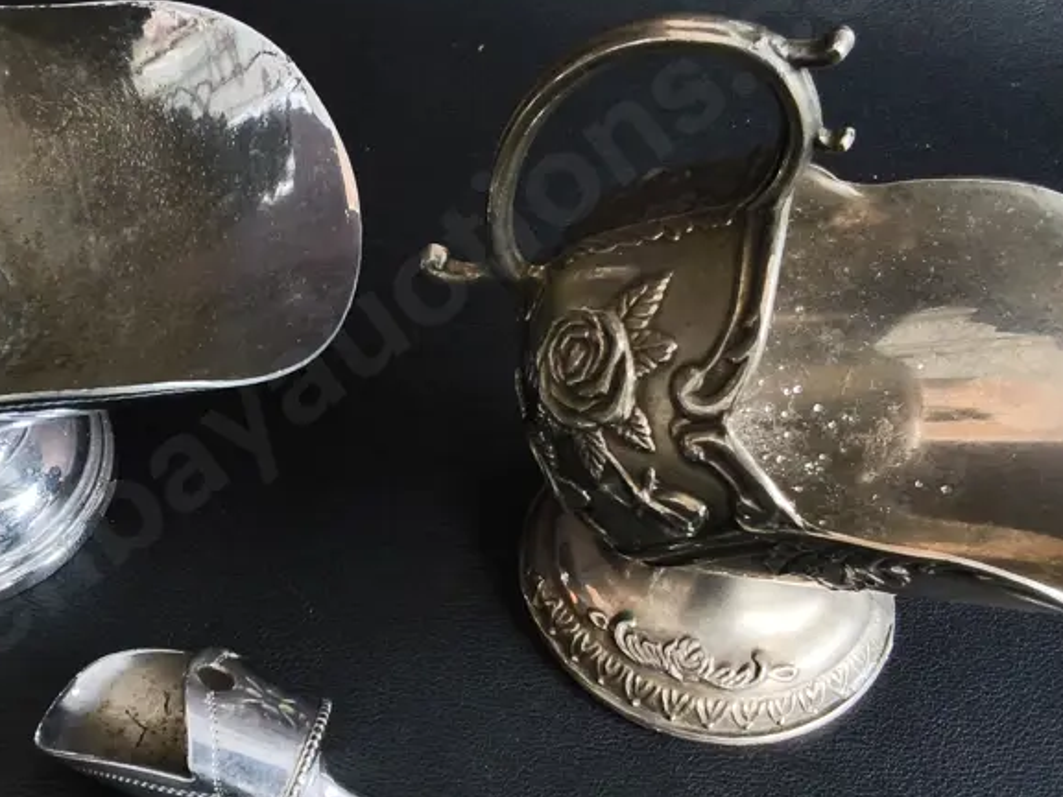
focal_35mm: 48
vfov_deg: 30.3
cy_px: 417
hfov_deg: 38.6
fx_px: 1474
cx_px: 257
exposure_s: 1/100
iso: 200
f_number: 2
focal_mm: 2.87
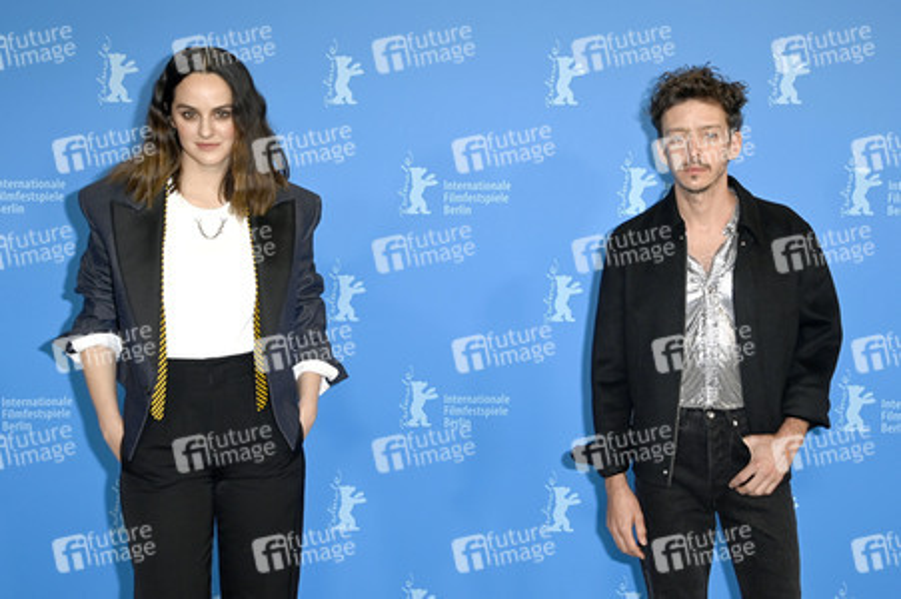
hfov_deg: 36.3
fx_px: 1375
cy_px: 300
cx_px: 450
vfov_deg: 24.6
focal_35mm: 55
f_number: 5.6
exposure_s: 1/200
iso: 800
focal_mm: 55
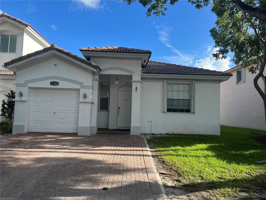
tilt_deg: +3.4
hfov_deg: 67.3
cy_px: 100
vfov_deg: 53.1
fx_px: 200
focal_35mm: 26
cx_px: 133
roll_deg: -1.2
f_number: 1.6
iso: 50
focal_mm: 5.1
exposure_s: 1/1279
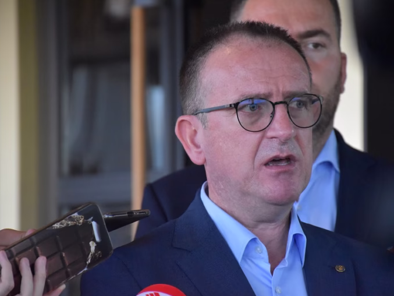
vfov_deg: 6.5
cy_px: 149
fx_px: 2607
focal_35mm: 229
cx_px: 204
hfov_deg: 8.6
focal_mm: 140
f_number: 5.6
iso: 5600
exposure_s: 1/500
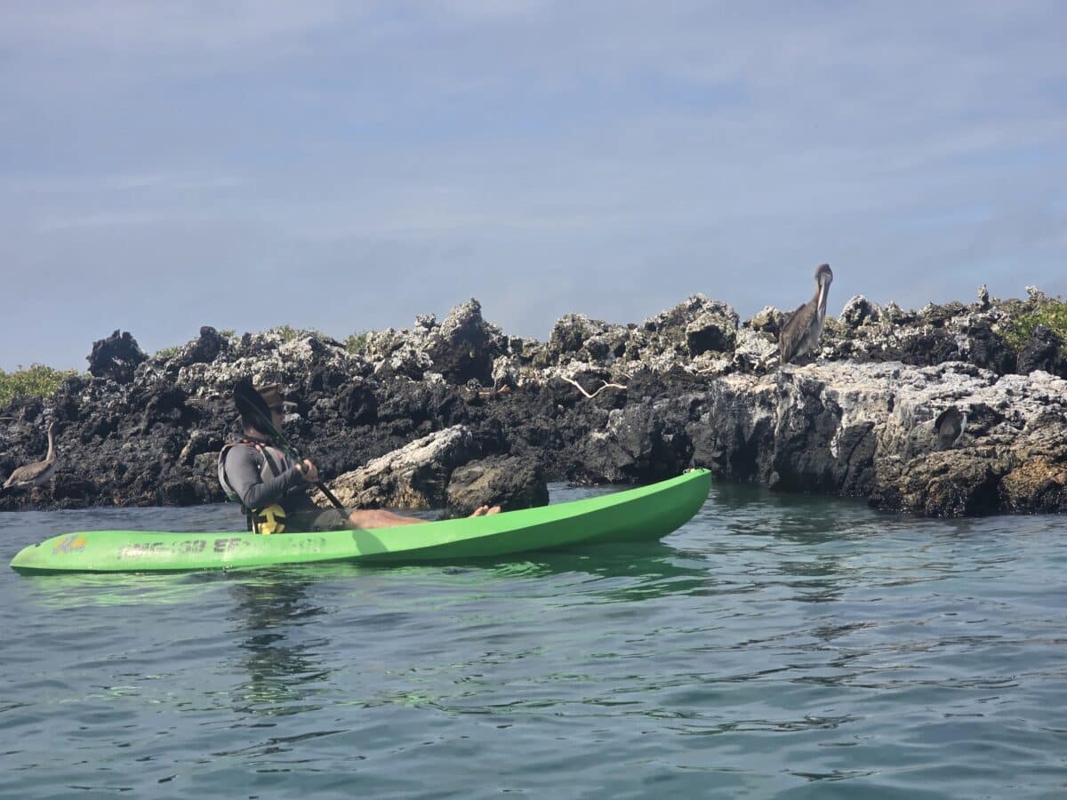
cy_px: 400
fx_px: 2127
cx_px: 534
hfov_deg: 28.2
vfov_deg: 21.3
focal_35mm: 69
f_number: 2.4
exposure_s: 1/2745
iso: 50
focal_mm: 7.9
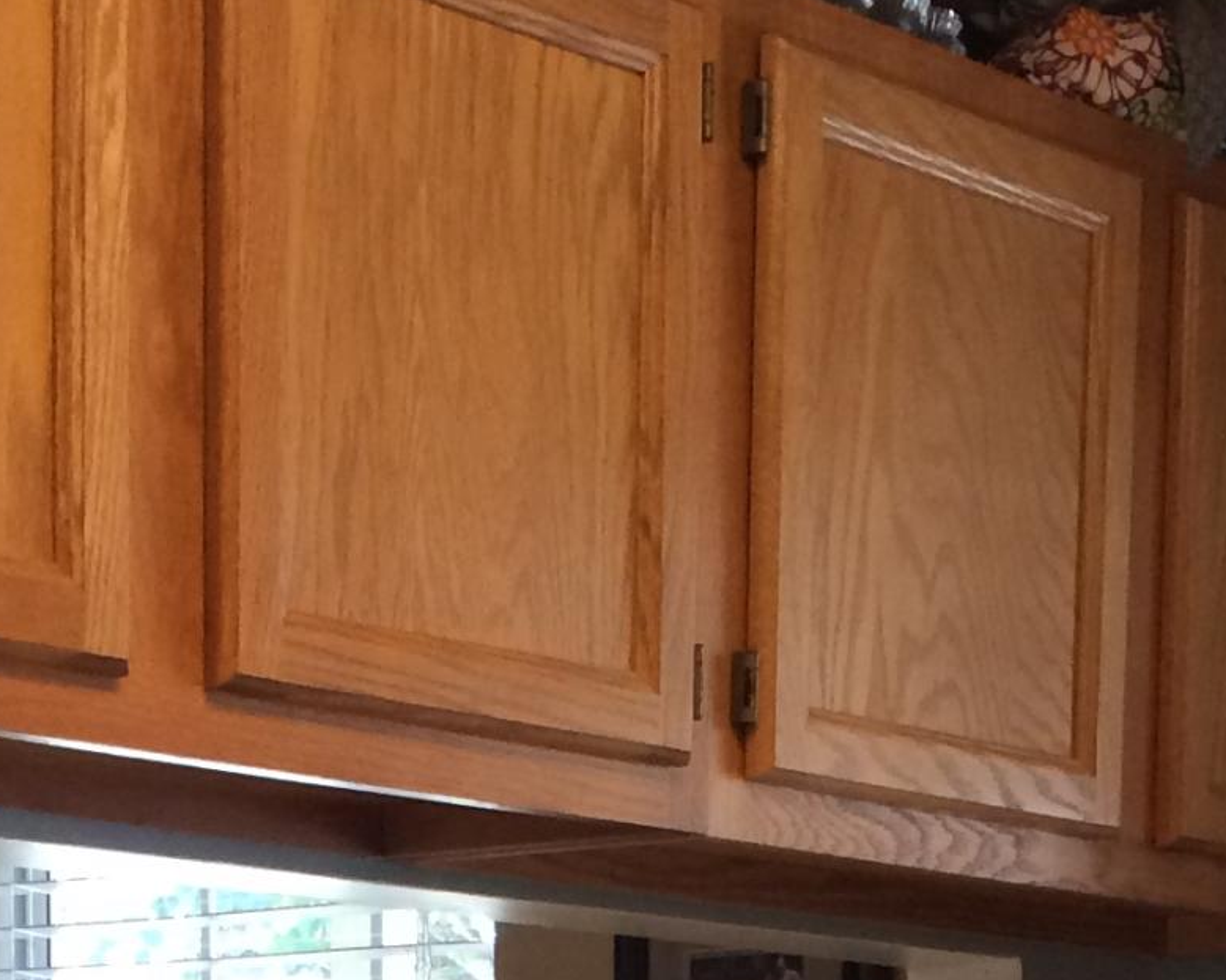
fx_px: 3955
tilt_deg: -4.5
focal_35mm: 109
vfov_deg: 13.0
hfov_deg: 17.6
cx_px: 702
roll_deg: -1.4
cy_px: 1682
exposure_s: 1/30
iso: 50
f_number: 2.2
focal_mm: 4.15
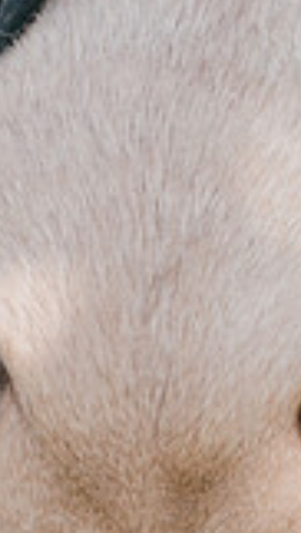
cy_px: 513
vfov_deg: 3.8
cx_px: 15
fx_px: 8044
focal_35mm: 569
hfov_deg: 2.1
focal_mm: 130
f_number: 5
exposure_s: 1/400
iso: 200
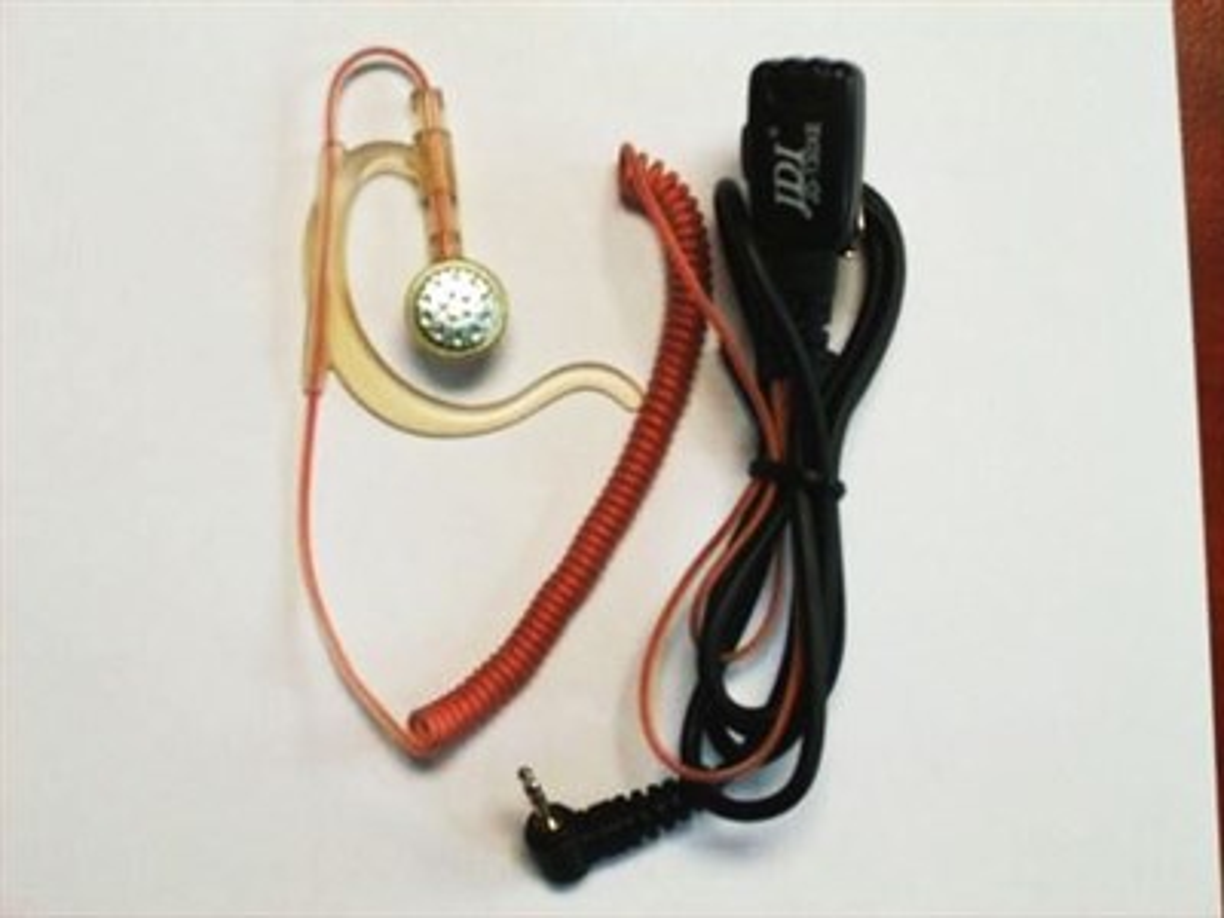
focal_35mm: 61
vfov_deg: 24.0
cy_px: 459
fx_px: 2157
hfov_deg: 31.7
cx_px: 612
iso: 88
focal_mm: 10.3
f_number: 3.6
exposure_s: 1/45
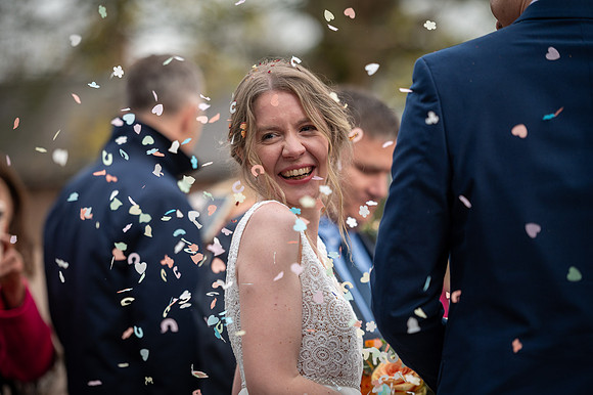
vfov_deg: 9.1
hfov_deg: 13.7
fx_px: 2469
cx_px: 296
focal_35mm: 150
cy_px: 198
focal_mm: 150
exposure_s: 1/500
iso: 400
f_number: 2.8
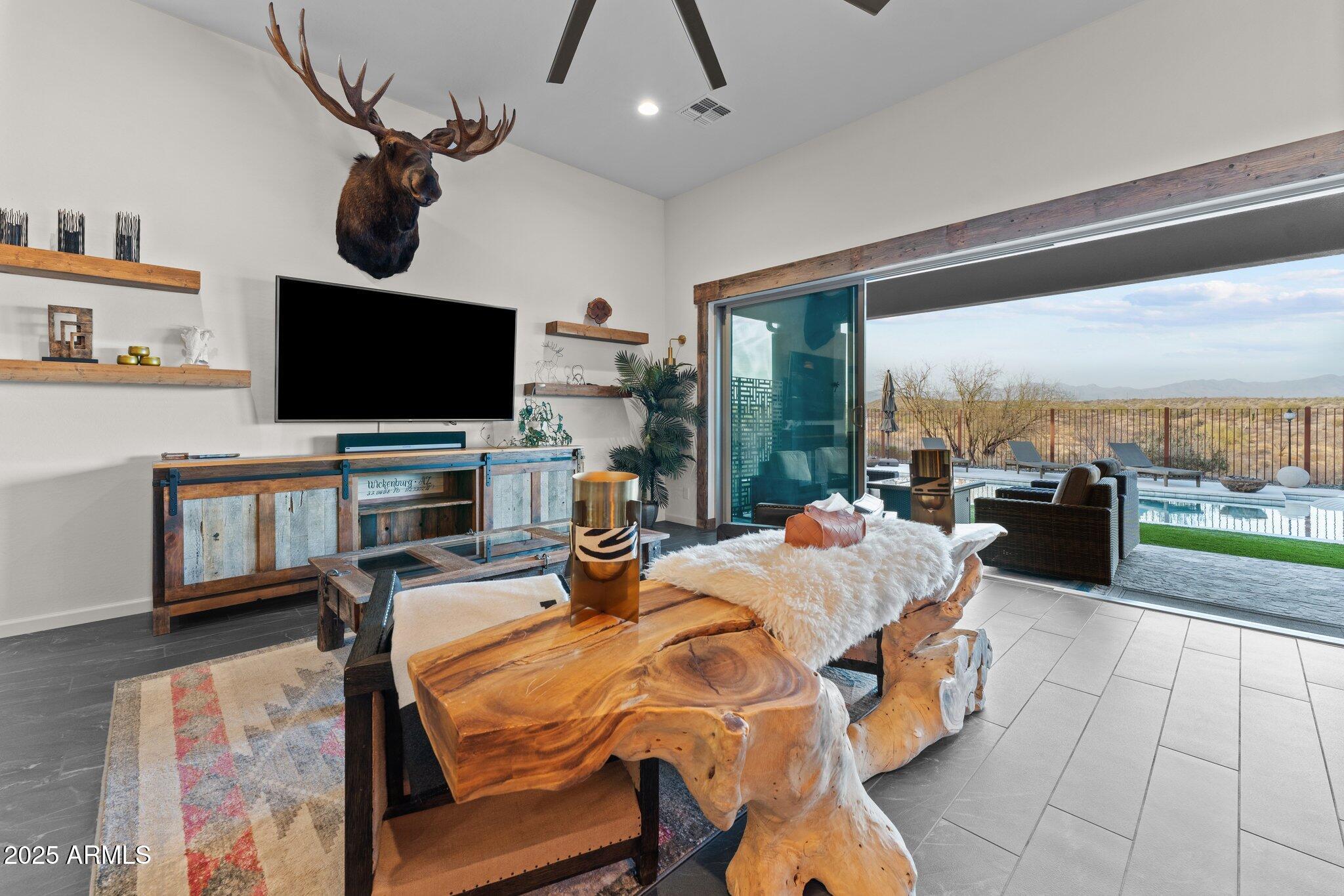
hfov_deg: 104.3
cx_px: 672
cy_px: 448
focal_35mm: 14
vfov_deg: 81.2
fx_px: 523
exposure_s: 1/2.5
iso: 400
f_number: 8
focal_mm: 14
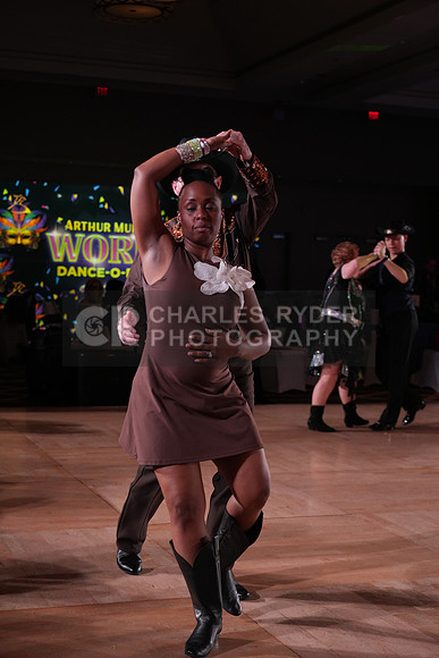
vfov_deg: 35.6
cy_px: 329
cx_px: 220
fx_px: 1024
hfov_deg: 24.2
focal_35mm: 56
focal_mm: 56
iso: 1600
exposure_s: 1/400
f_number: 4
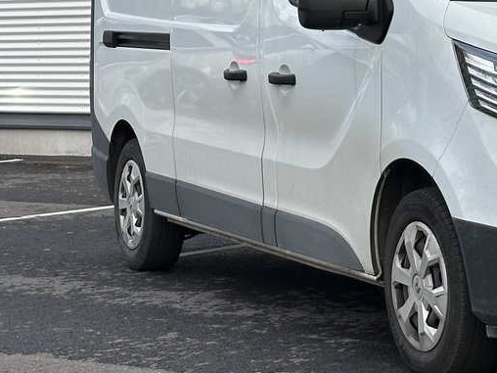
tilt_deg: +1.4
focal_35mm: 136
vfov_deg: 10.8
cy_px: 39
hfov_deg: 14.2
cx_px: 537
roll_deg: +0.4
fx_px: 1953
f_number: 1.78
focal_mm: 6.86
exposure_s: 1/348
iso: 64
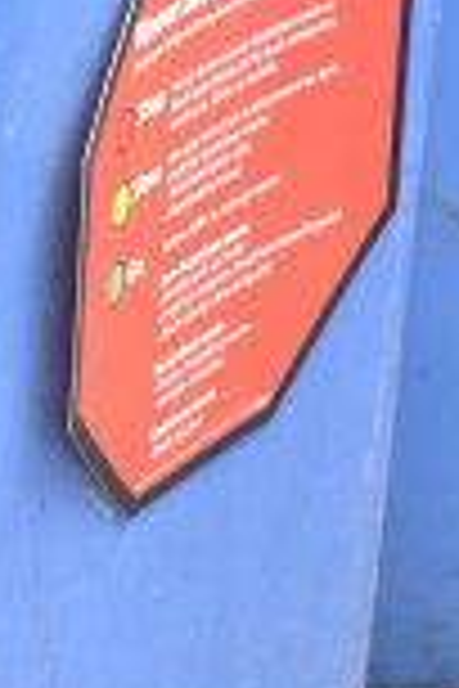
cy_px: -146
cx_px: -634
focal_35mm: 197
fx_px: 3767
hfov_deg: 6.6
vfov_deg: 10.3
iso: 200
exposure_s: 1/80
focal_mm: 22
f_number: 4.5
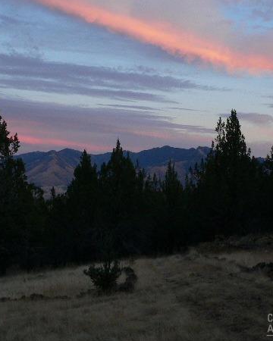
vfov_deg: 37.3
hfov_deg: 30.3
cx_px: 140
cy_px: 168
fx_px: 505
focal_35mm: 50
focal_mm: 6
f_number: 2.8
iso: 200
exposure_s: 1/100
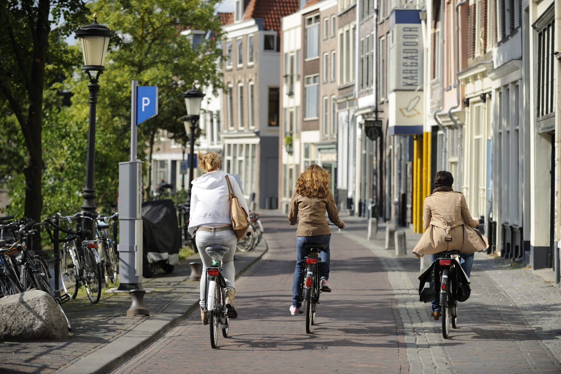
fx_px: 1713
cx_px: 280
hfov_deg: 18.6
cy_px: 187
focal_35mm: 110
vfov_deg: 12.4
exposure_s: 1/2000
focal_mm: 110
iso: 200
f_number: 3.5
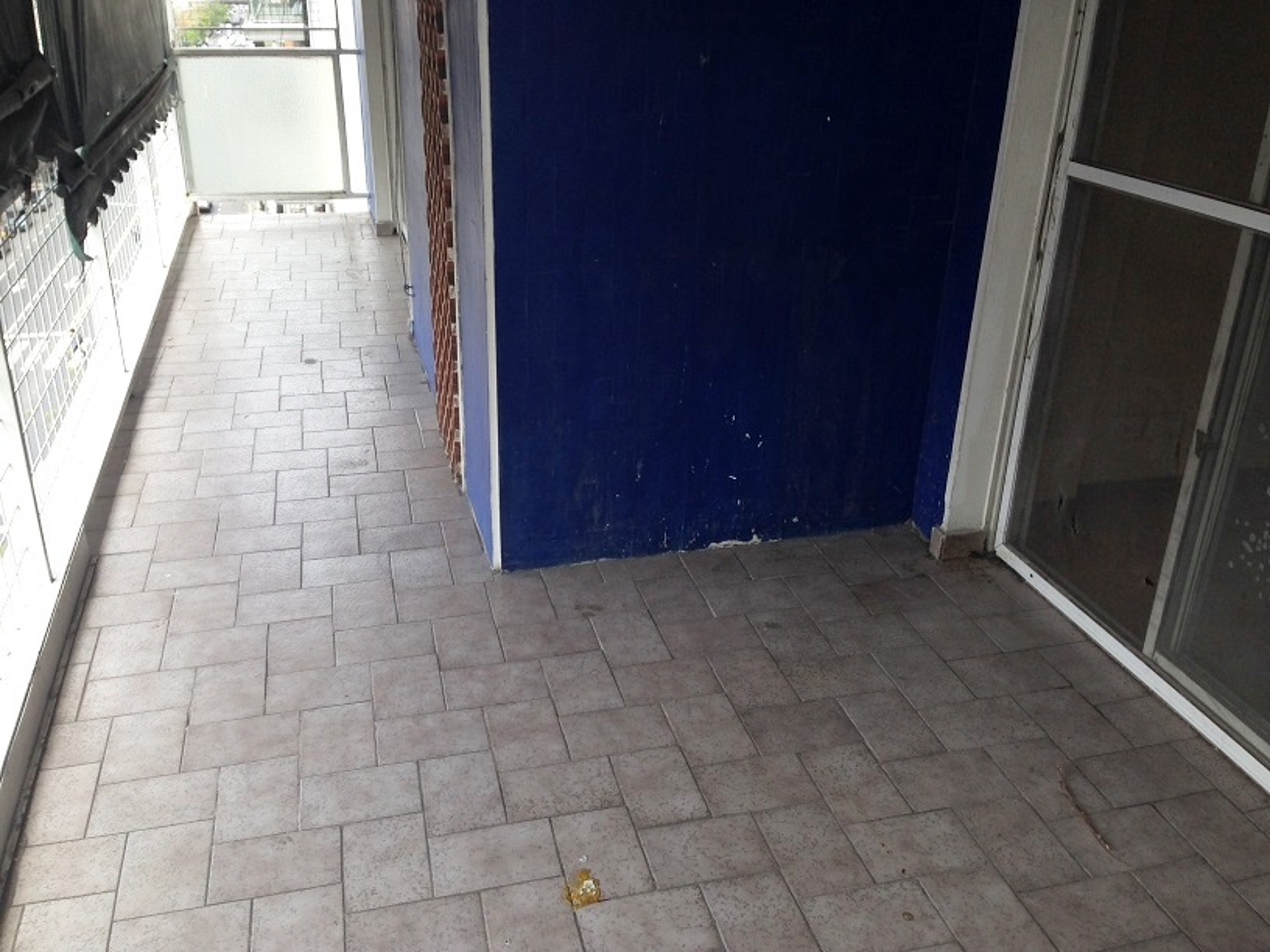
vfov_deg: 42.9
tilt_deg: -24.9
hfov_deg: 55.4
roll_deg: -0.2
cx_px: 635
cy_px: 476
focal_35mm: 33
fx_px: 1211
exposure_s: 1/288
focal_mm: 4.12
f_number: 2.4
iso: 50
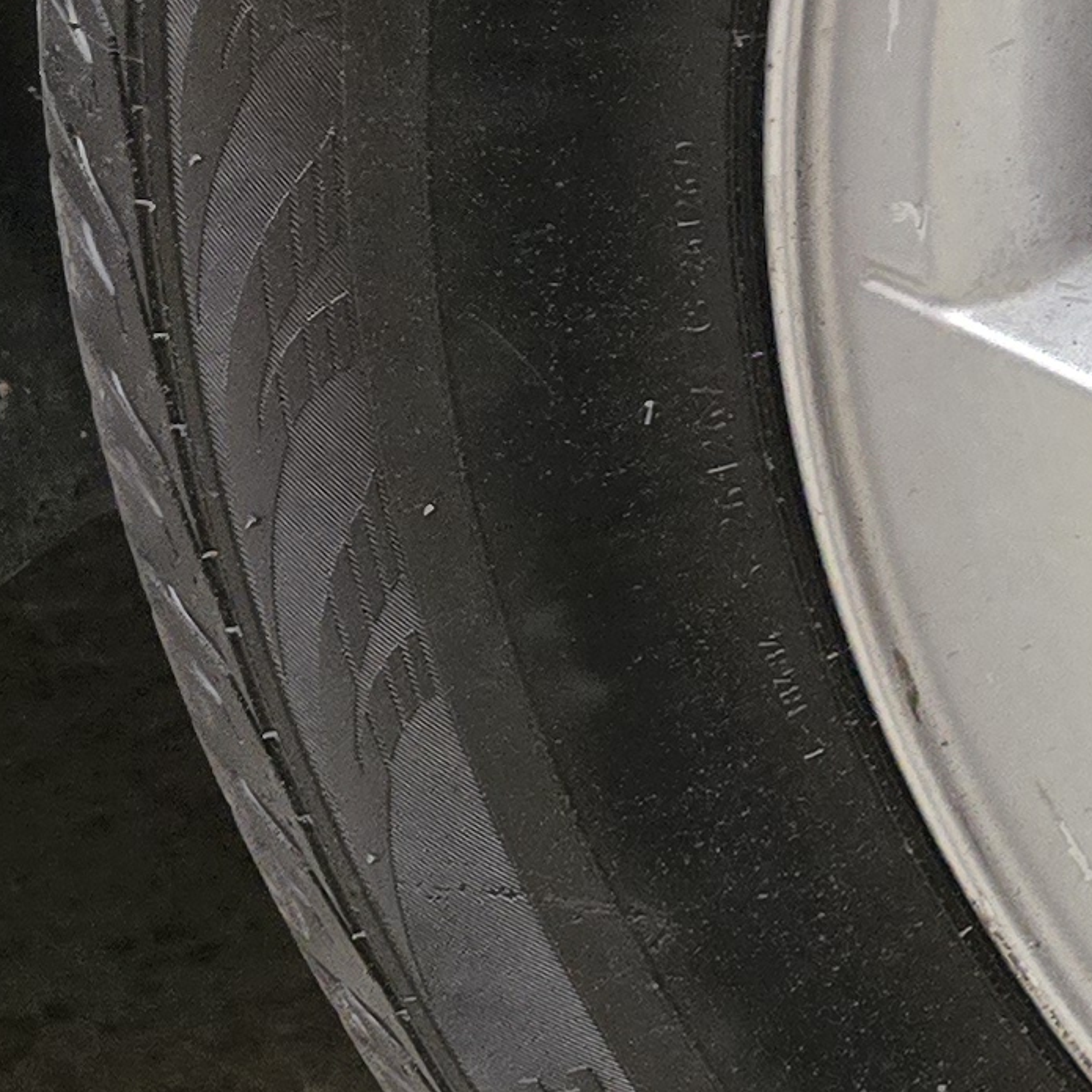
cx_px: 2319
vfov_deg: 14.6
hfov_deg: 12.7
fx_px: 4176
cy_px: -35
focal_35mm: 117
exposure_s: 1/120
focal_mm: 6.3
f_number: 1.7
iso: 640
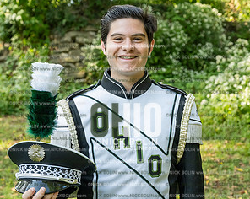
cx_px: 126
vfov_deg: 19.1
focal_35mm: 80
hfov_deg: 23.9
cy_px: 126
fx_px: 591
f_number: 5.6
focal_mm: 56
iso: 1250
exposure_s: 1/800
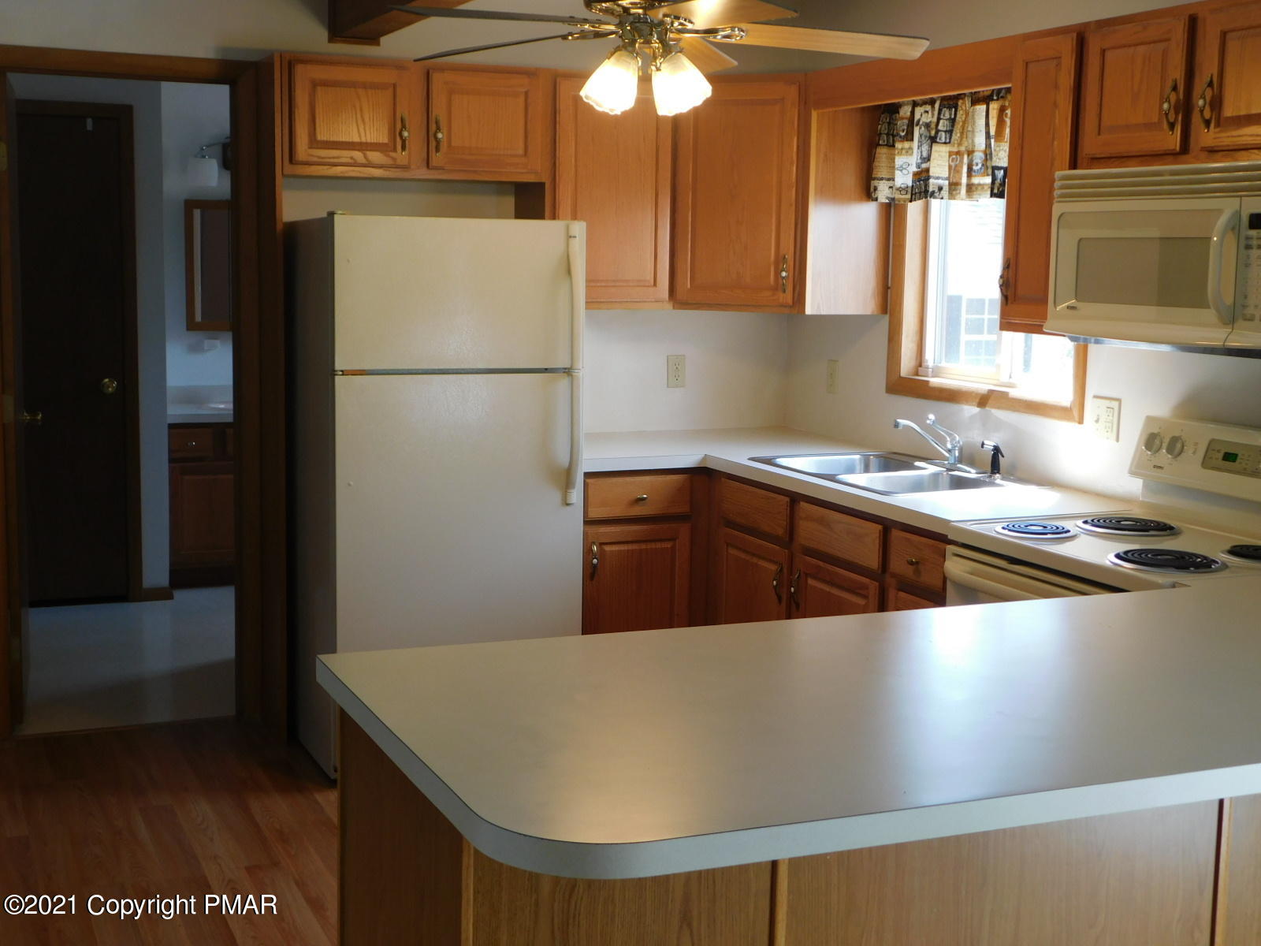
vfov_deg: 32.2
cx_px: 630
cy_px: 473
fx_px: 1639
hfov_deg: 42.1
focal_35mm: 45
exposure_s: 1/40
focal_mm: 8
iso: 125
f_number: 3.7
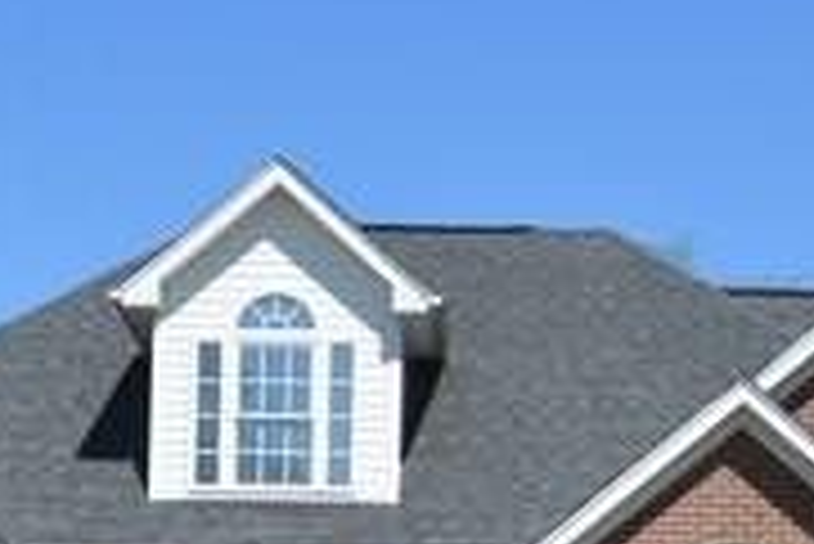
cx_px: 477
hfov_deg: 16.1
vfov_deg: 10.6
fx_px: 2874
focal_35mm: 127
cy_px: 710
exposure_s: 1/250
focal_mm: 24
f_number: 8
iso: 100
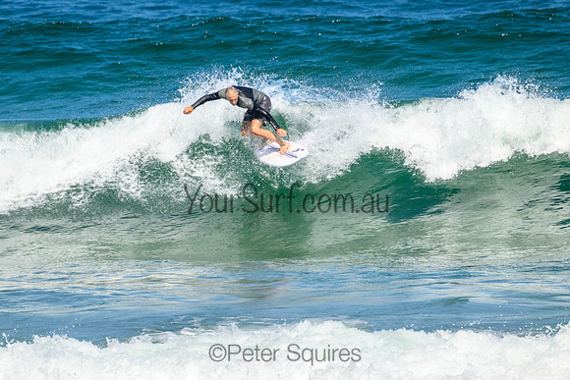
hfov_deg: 2.2
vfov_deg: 1.5
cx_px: 243
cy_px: 162
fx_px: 14575
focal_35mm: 920
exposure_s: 1/2000
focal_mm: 800
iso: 1250
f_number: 11
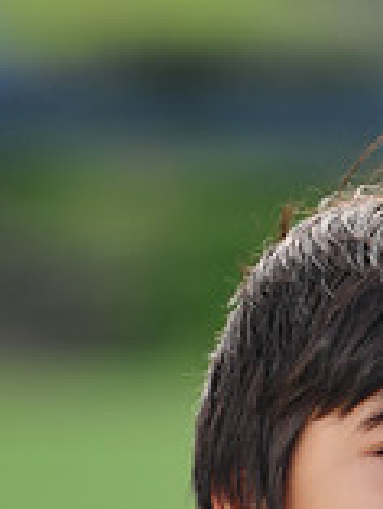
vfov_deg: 2.8
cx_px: 393
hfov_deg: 2.1
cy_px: 733
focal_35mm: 709
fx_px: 10445
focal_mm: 200
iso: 200
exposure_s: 1/500
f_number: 4.5
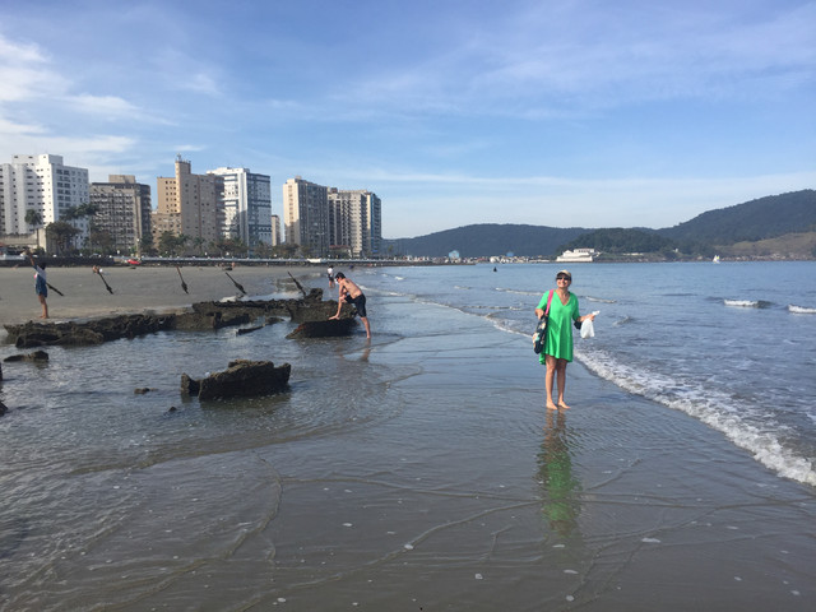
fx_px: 684
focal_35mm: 29
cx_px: 408
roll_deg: -0.6
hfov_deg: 61.7
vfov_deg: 48.2
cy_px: 306
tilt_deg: -5.4
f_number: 2.2
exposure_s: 1/1522
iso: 32
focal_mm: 4.15
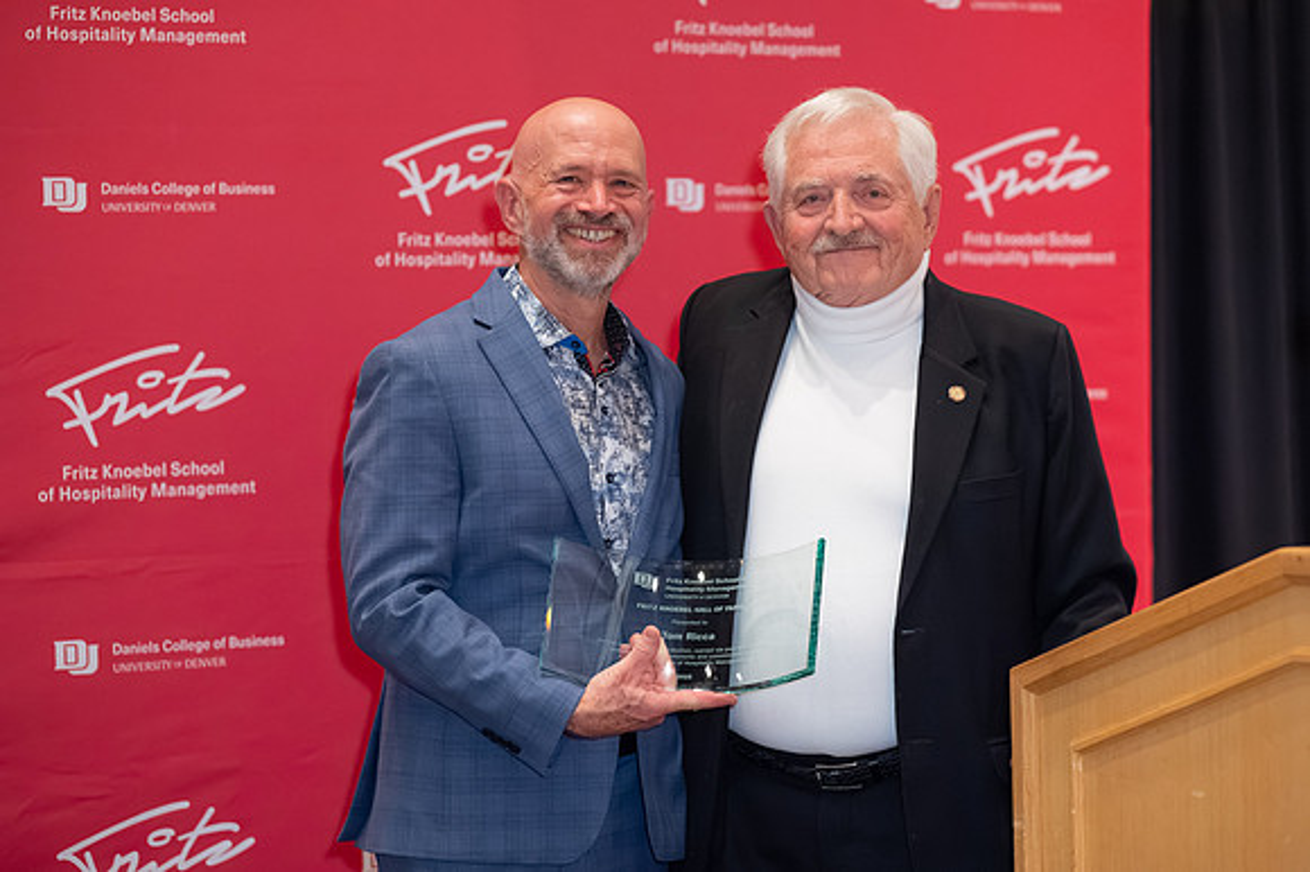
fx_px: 4768
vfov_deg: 10.4
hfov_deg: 15.6
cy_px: 435
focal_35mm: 131
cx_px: 673
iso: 8000
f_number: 3.2
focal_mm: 125
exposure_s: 1/125
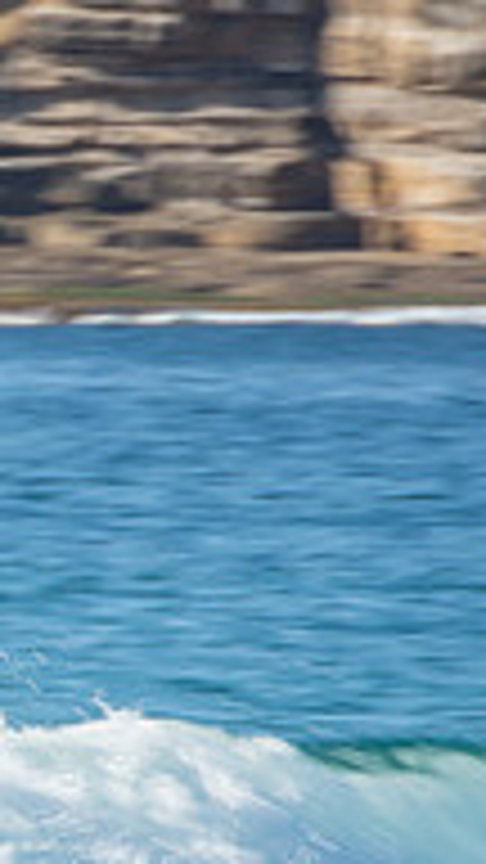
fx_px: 43414
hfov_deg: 0.6
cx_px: -603
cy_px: 619
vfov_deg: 1.1
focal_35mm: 1895
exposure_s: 1/30
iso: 100
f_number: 22
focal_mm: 400
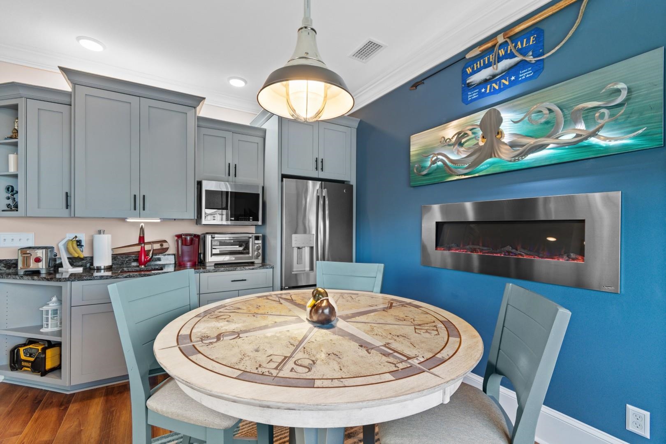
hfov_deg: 100.4
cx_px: 333
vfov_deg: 77.3
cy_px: 222
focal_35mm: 15
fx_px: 277
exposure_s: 1/3
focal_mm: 10
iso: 100
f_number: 4.5
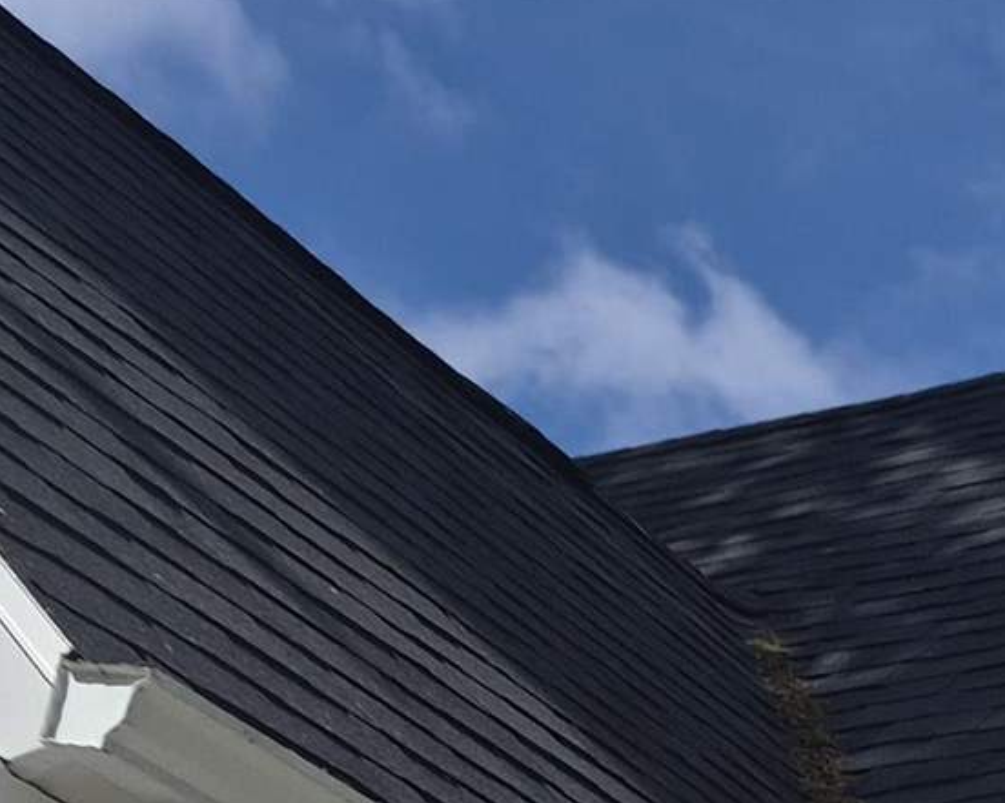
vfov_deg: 10.3
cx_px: 1628
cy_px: 2087
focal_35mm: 125
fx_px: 3716
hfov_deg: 14.1
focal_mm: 5.4
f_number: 1.8
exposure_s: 1/7664
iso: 80
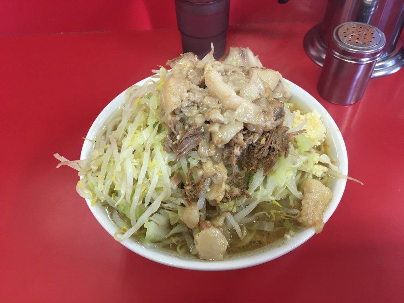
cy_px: 152
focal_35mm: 29
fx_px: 338
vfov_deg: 48.2
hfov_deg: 61.7
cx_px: 202
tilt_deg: -49.2
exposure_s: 1/33
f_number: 2.2
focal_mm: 4.15
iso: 100
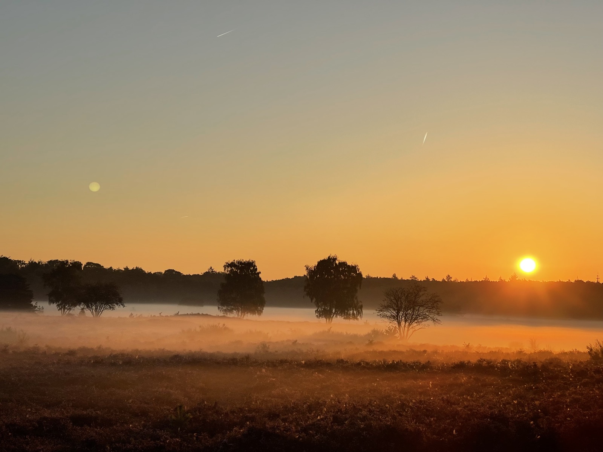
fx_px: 1115
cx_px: 302
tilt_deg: +2.8
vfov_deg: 22.9
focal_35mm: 64
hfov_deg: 30.3
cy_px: 226
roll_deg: -0.6
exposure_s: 1/986
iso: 20
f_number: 2.2
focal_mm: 7.5
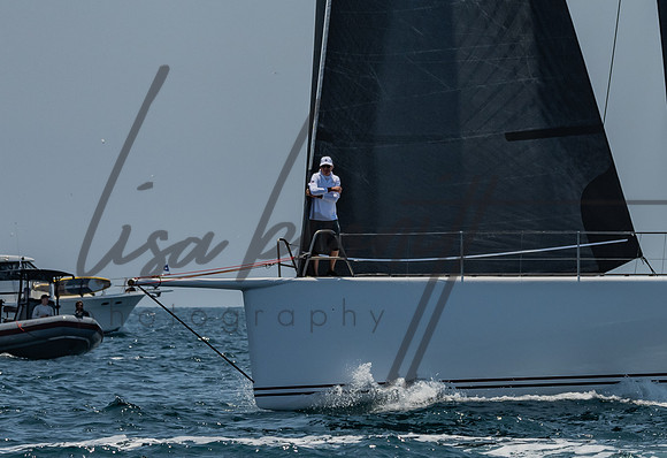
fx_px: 10232
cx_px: 632
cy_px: 40
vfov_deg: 2.6
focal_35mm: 547
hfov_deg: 3.7
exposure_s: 1/1250
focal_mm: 200
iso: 320
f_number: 8
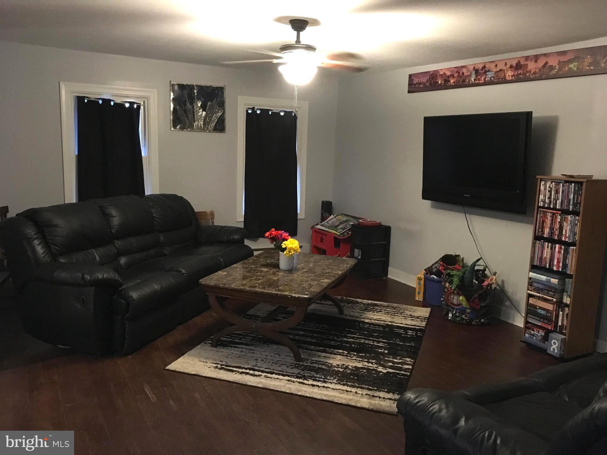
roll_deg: -2.3
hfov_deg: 61.7
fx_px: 509
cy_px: 228
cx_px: 304
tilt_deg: -7.0
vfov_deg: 48.2
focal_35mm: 29
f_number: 2.2
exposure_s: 1/15
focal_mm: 4.15
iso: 320
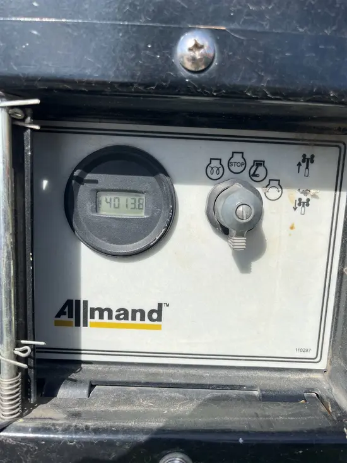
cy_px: 232
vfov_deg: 67.3
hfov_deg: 53.1
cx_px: 174
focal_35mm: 26
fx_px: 347
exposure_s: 1/3876
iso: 50
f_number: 1.6
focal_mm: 5.1
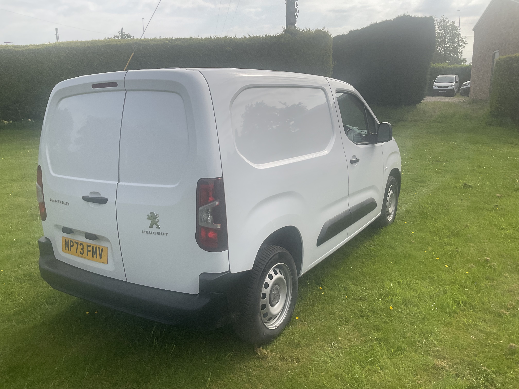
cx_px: 260
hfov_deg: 61.7
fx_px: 435
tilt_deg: -16.0
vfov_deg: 48.2
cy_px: 194
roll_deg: +2.1
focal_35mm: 29
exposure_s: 1/1577
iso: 16
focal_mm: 3
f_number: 1.8
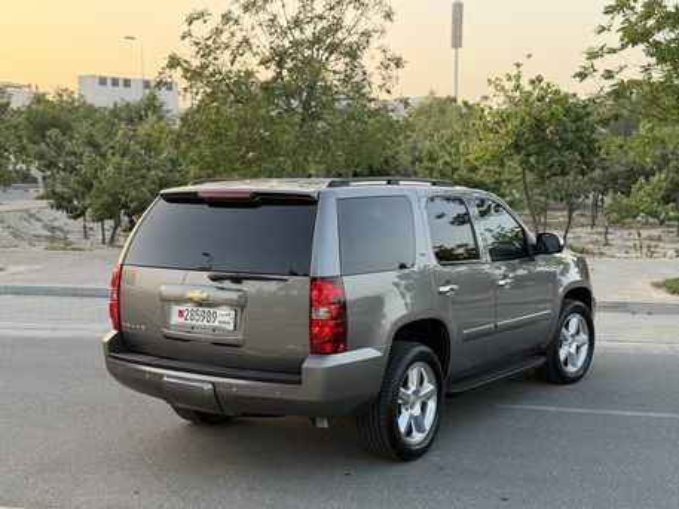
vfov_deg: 30.3
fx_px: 942
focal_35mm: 48
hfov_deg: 39.6
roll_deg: +0.4
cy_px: 254
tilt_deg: -5.6
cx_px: 340
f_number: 1.78
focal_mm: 6.76
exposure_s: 1/250
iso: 80
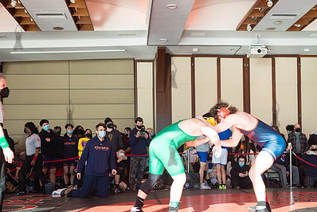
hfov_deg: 38.8
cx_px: 172
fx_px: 449
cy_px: 152
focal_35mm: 51
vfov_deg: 26.3
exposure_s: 1/400
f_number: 3.5
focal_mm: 35
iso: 400
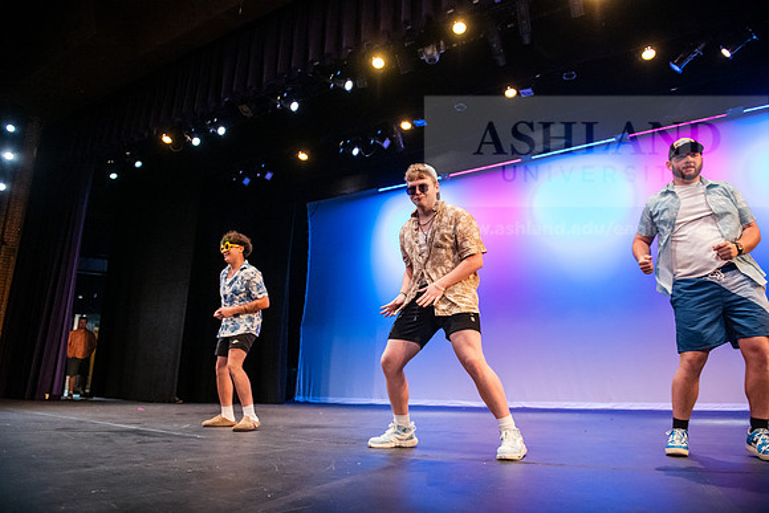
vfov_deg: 53.2
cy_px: 256
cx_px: 384
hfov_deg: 73.7
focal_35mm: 24
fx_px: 513
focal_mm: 24
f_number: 3.2
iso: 4000
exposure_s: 1/320
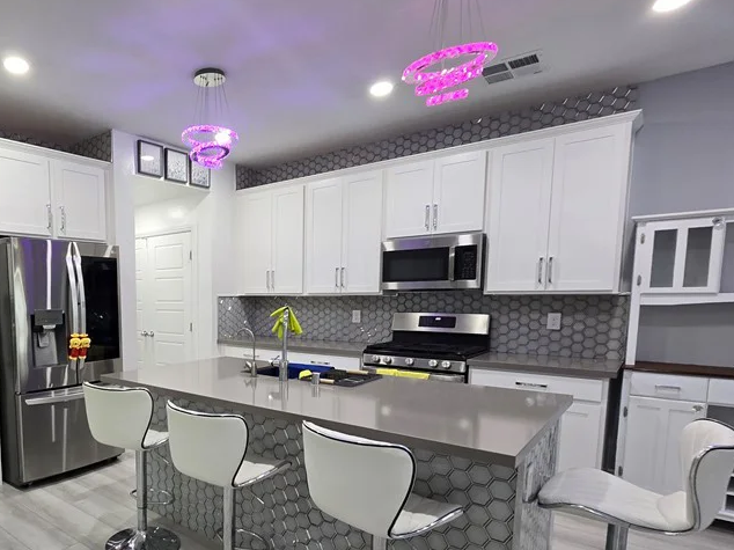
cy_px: 346
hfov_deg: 74.4
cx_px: 200
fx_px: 445
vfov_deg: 62.5
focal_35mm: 21
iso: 125
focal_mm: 2.2
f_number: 2.2
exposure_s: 1/60
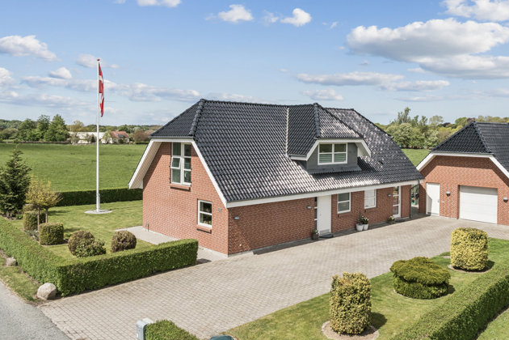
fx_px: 471
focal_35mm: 33
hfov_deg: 56.6
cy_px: 215
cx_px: 284
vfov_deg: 39.3
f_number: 8
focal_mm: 17.5
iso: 250
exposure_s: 1/800
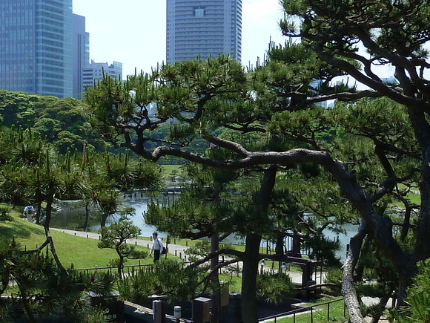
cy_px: 228
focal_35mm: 69
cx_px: 181
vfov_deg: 21.2
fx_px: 857
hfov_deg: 28.1
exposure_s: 1/400
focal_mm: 4.1
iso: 80
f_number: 4
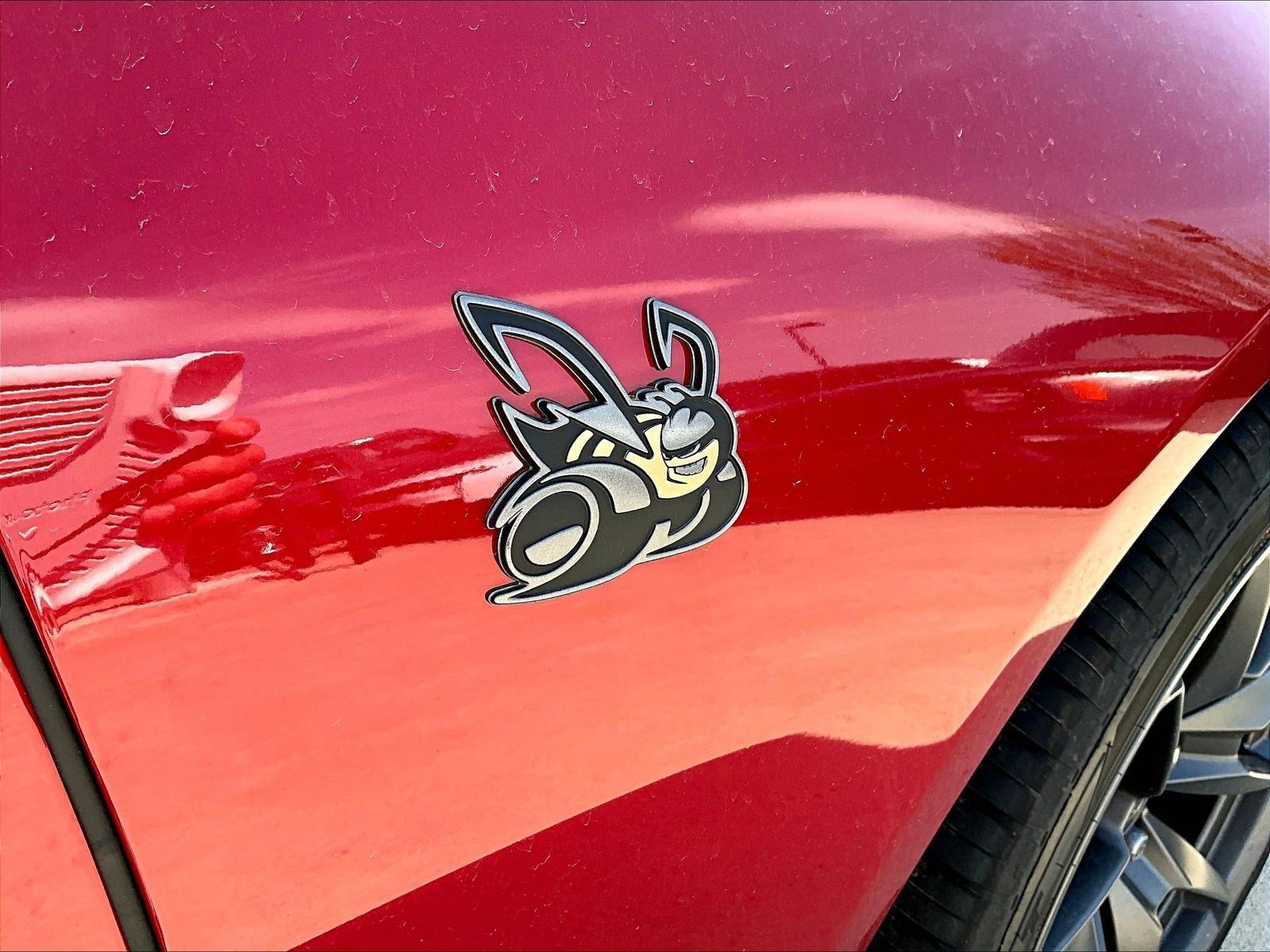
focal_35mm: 29
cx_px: 635
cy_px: 476
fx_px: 1064
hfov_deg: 61.7
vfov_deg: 48.2
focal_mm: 3
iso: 20
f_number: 1.8
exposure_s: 1/232
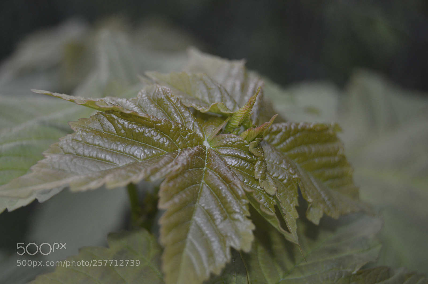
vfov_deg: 16.5
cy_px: 142
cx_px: 214
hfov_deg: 24.6
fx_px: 980
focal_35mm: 82
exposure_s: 1/60
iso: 560
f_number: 5.6
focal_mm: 55
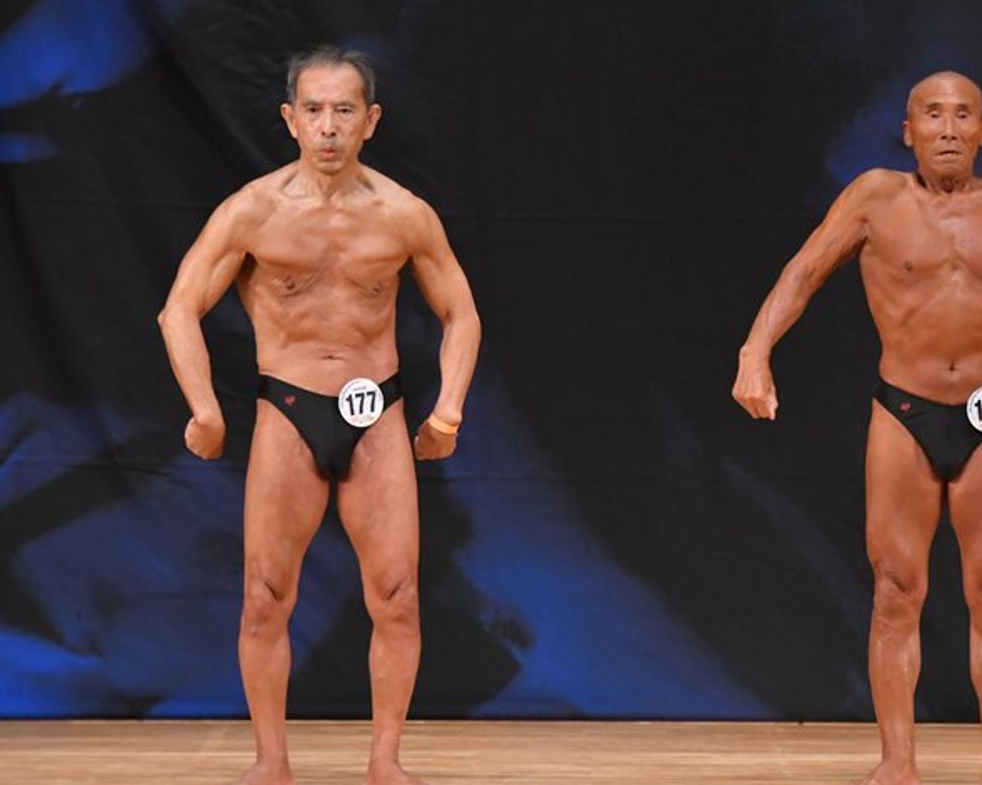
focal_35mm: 389
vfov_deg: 4.0
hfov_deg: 5.0
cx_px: 624
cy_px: 405
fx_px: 11304
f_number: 5.6
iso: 4500
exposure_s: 1/400
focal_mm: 210
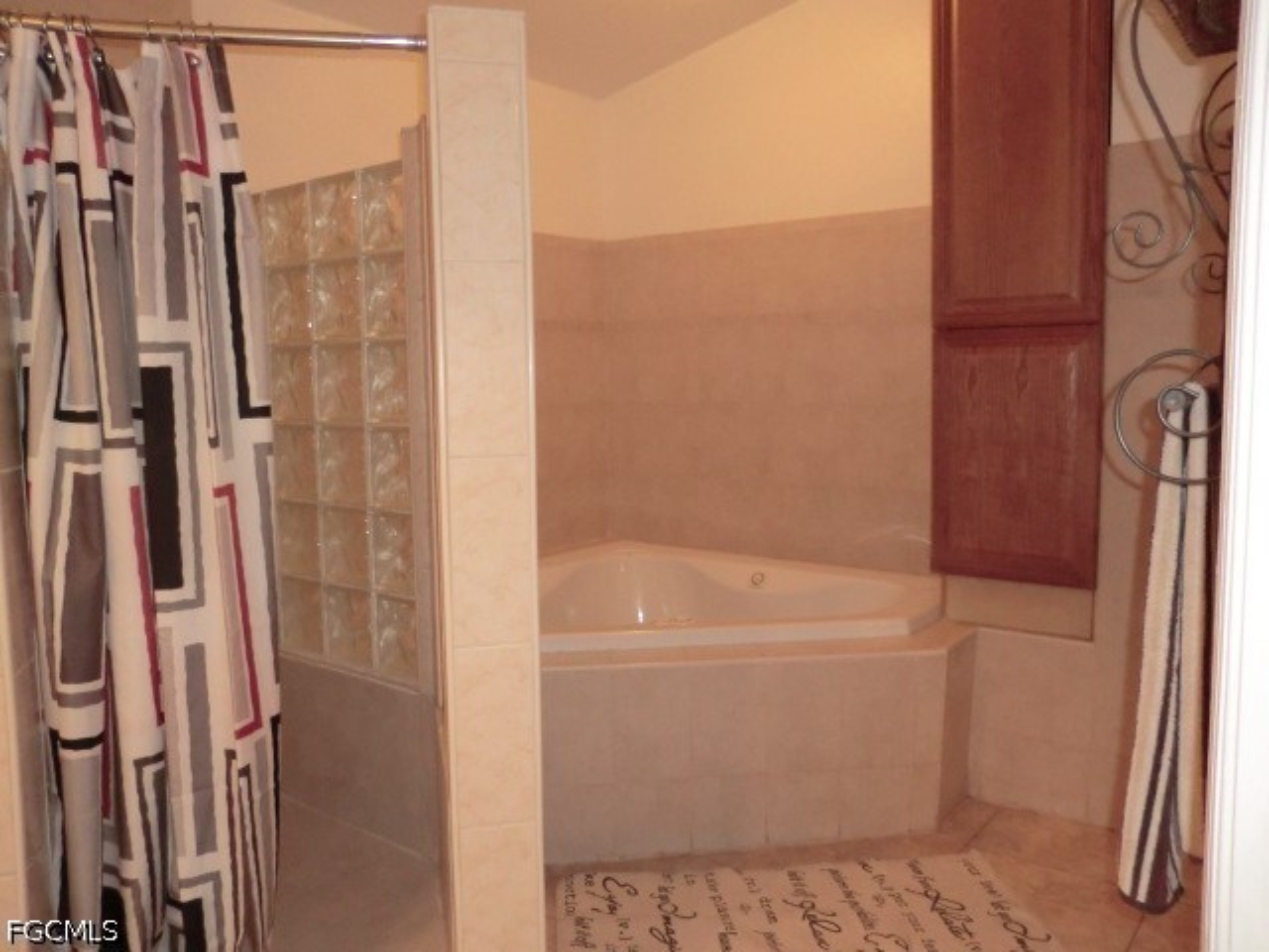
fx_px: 990
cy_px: 476
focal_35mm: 27
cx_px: 634
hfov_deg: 65.3
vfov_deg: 51.4
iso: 400
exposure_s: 1/60
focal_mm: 4.9
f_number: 3.2
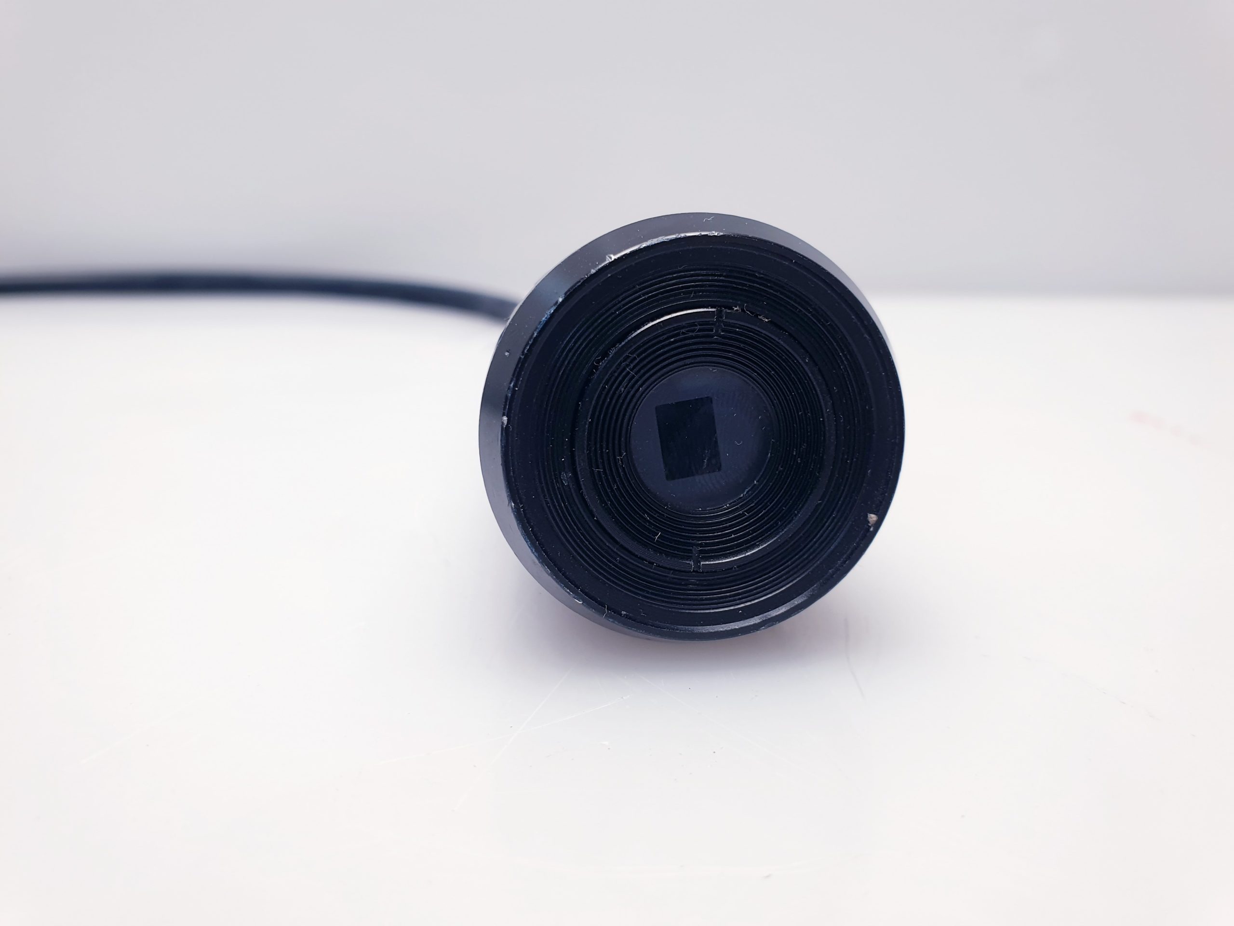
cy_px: 463
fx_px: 927
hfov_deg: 67.3
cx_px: 617
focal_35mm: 26
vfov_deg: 53.1
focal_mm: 4.3
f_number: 2.4
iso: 80
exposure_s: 1/100
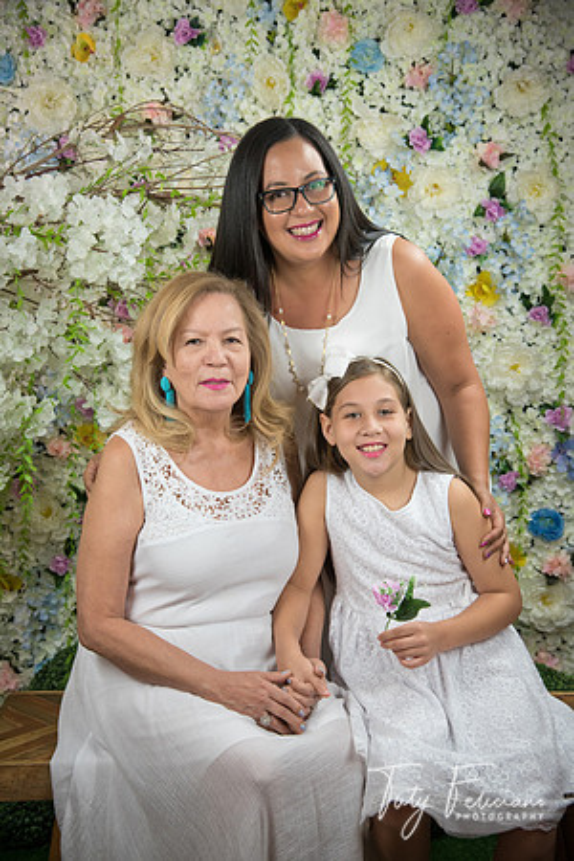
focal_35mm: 62
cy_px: 430
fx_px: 1483
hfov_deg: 21.9
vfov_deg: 32.4
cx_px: 287
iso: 1250
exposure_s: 1/125
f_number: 5
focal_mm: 62
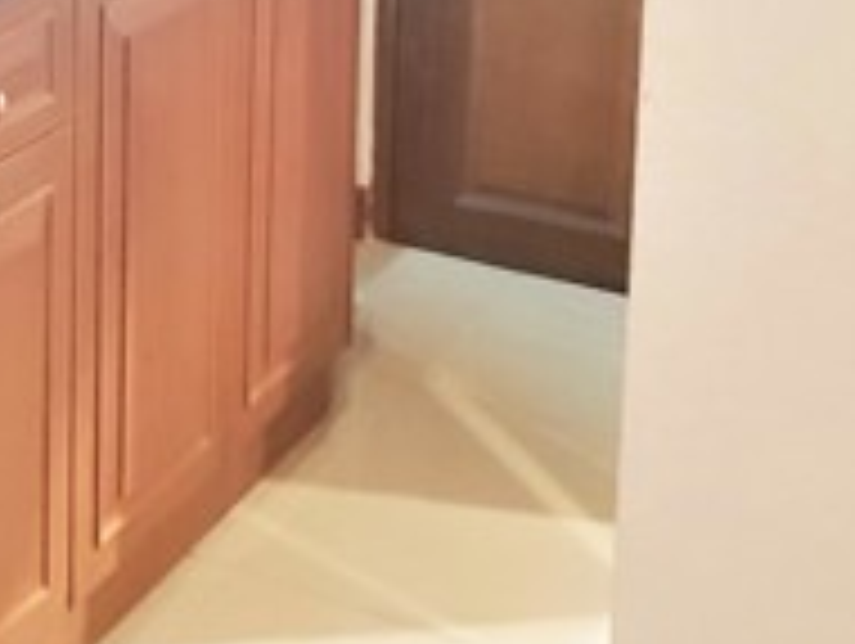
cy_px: -248
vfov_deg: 16.8
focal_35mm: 82
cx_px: -356
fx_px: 2028
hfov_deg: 20.9
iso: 1000
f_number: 1.7
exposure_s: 1/33
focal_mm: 4.2
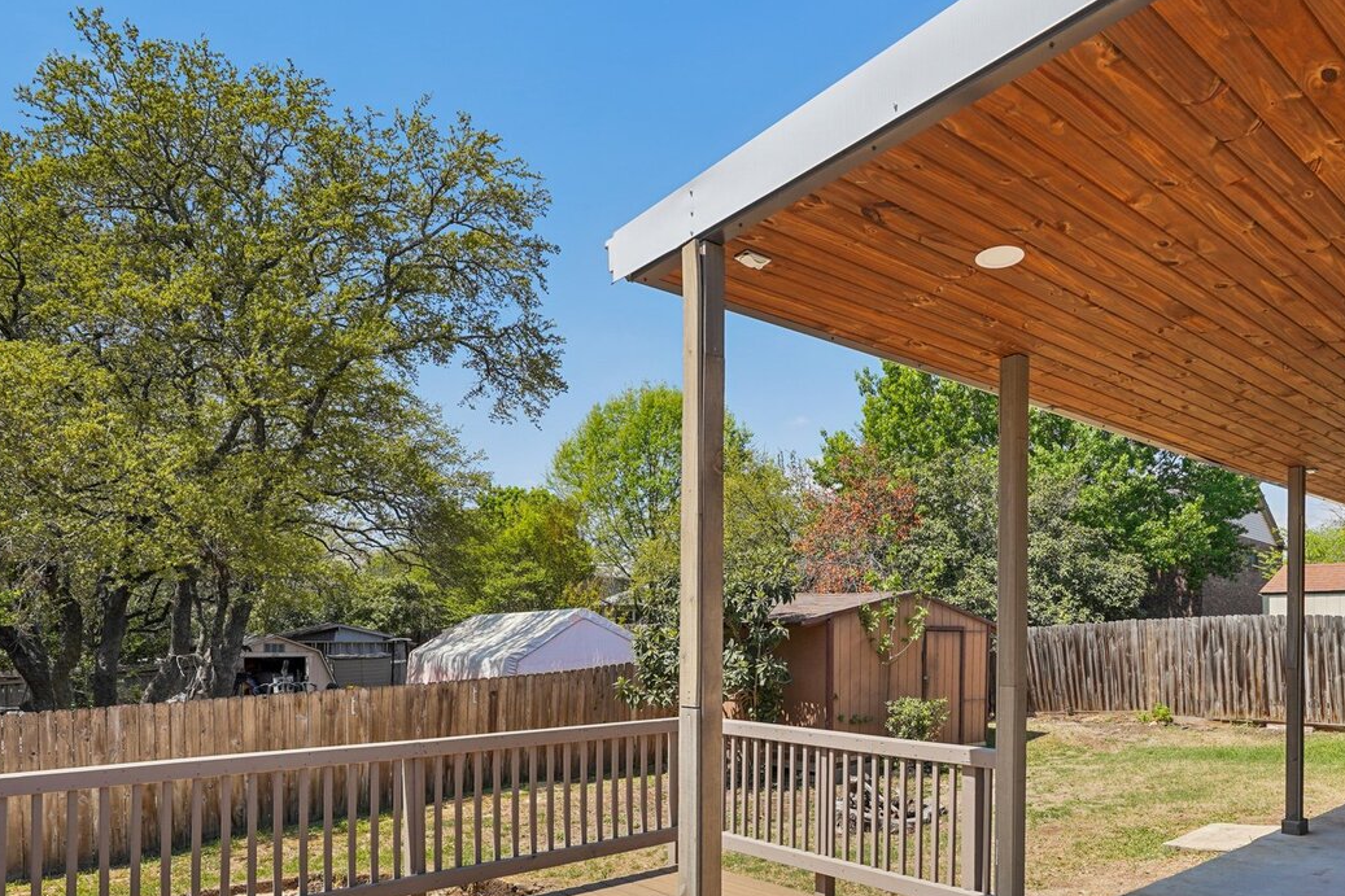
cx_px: 869
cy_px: 633
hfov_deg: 68.4
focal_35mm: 26
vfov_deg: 48.6
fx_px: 963
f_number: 8
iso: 100
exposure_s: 1/250
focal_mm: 16.5
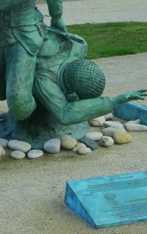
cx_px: 10
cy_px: 32
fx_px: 832
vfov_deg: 15.9
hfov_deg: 10.0
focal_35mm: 130
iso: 80
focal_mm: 10.23
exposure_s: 1/400
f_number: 4.5
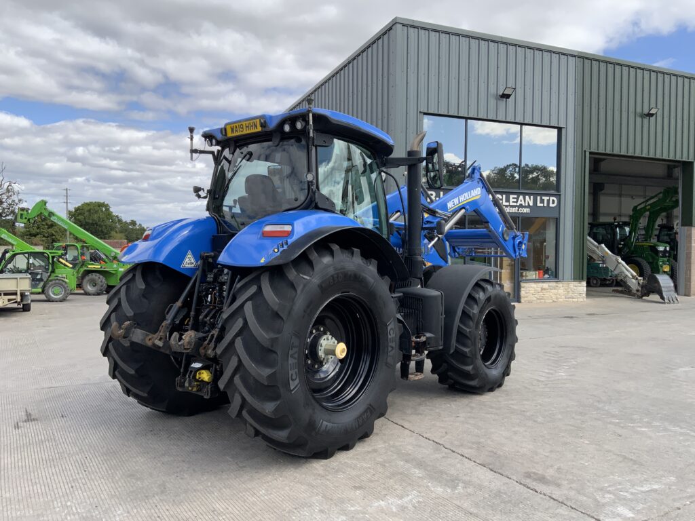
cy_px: 260
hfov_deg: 61.7
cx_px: 348
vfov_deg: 48.2
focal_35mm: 29
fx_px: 582
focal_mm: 3
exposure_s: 1/1195
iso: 16
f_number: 1.8
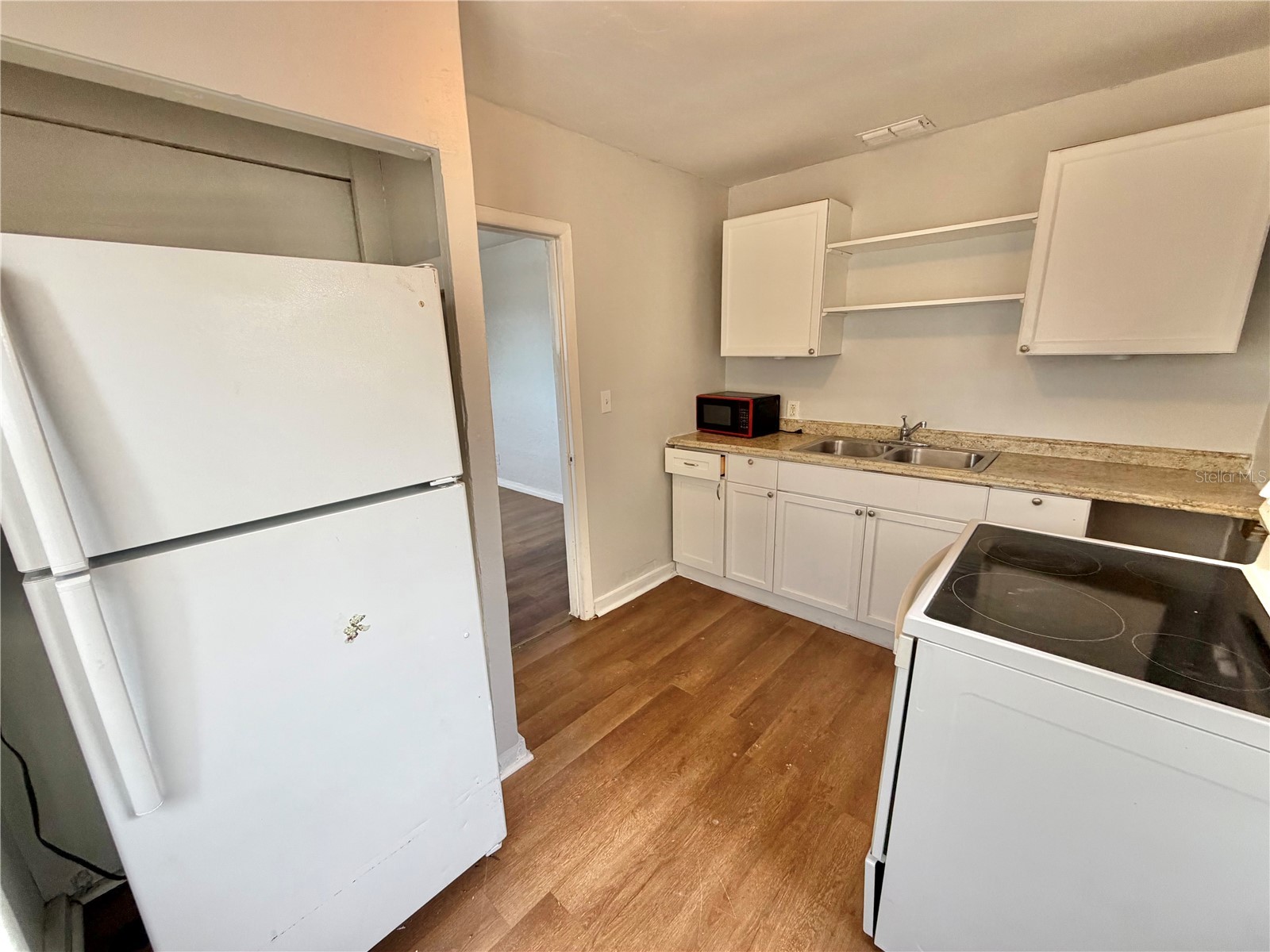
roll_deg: +1.7
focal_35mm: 14
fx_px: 514
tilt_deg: -14.8
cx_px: 635
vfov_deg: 85.7
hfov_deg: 102.1
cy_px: 476
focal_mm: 2.22
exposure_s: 1/120
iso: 250
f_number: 2.2
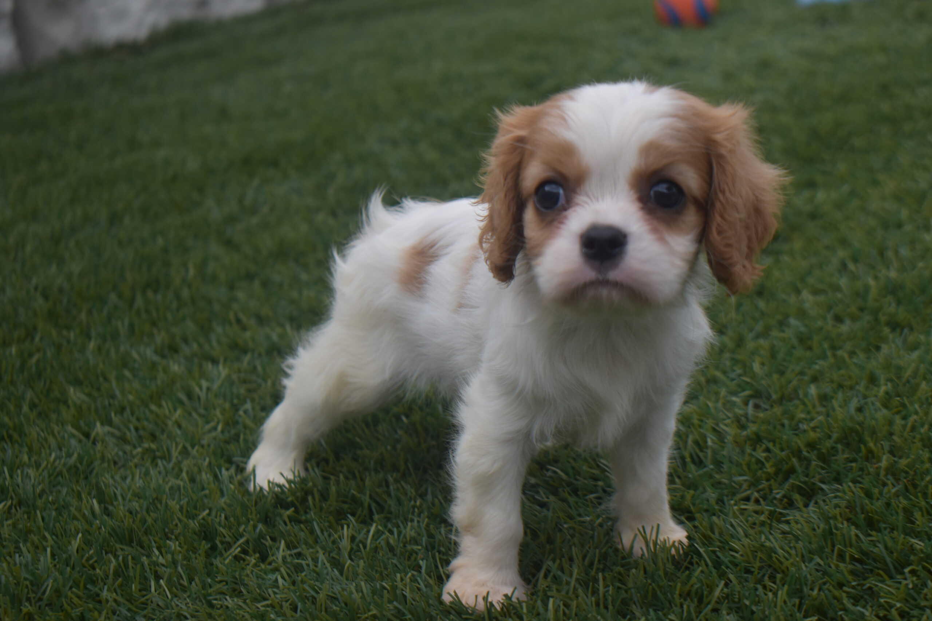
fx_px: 1747
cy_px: 310
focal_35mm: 68
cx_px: 466
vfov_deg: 20.2
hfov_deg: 29.9
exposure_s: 1/250
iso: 200
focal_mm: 45
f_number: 5
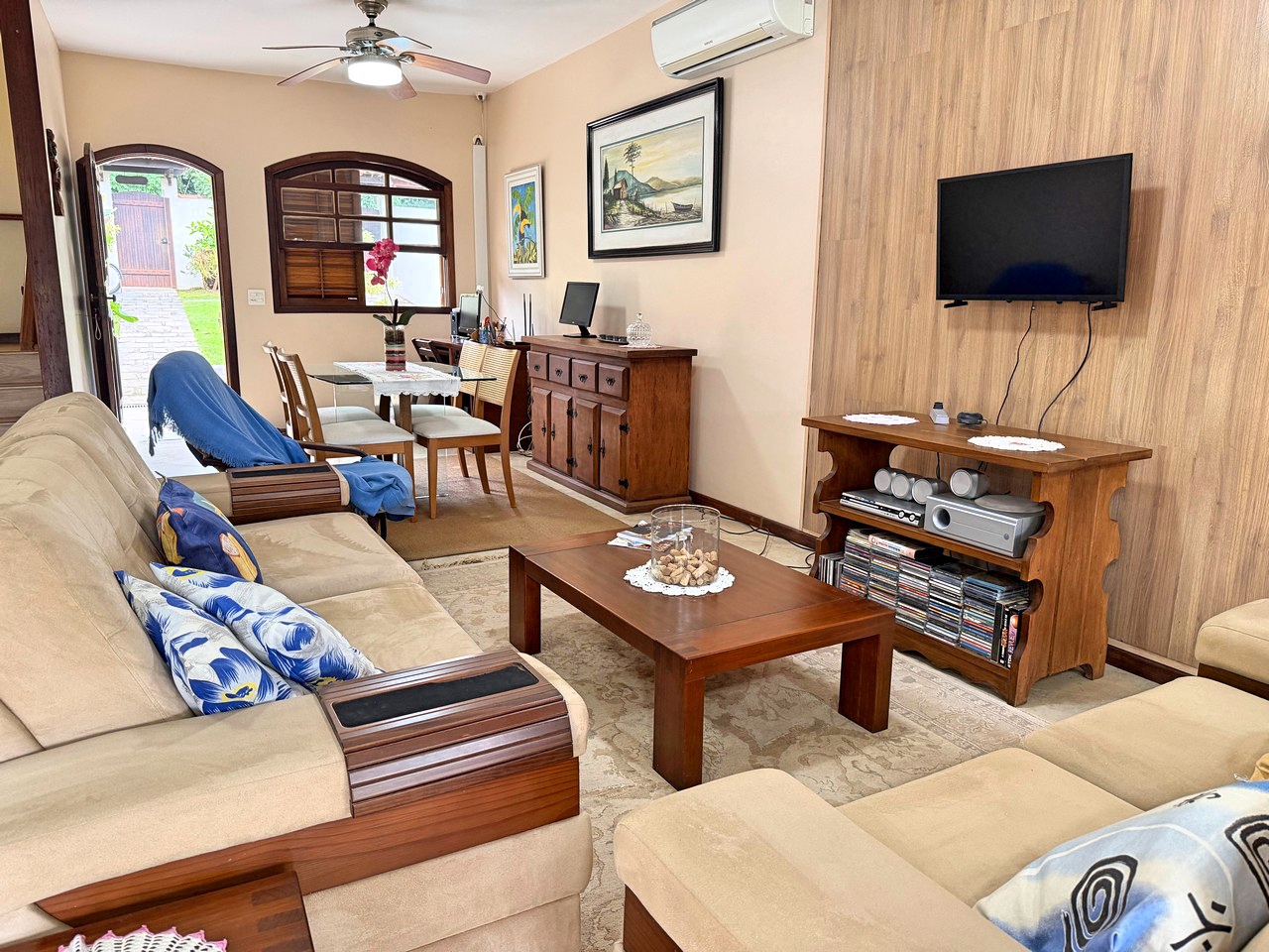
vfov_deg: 56.8
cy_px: 476
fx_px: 880
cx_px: 634
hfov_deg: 71.6
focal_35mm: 24
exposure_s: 1/60
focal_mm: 6.76
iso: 320
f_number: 1.78
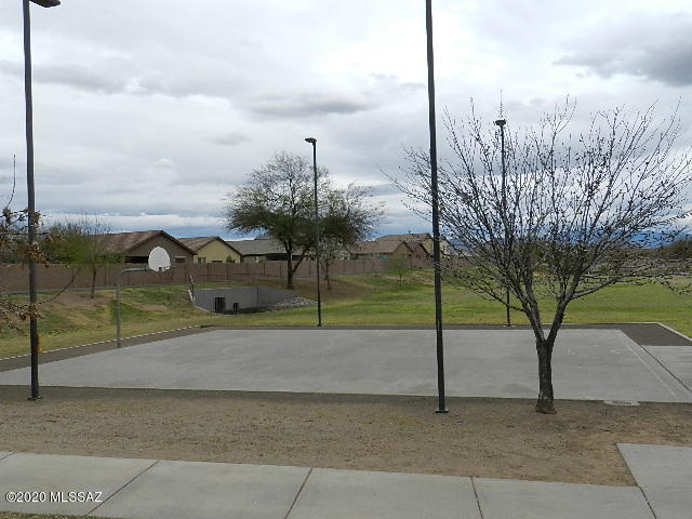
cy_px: 260
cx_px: 346
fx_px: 640
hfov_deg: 56.8
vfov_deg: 44.2
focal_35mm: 32
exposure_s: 1/1250
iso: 160
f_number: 4
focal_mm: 5.6
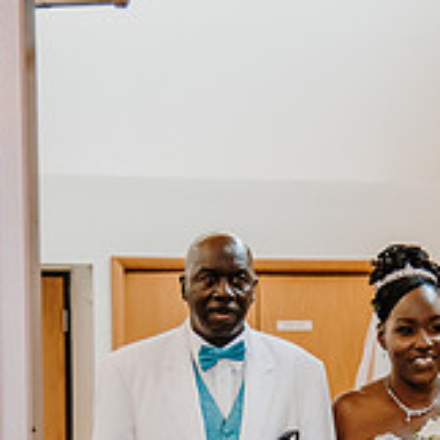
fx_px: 2186
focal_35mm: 152
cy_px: 507
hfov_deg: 11.5
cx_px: 299
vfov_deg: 11.3
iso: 900
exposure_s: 1/60
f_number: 4
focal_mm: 50
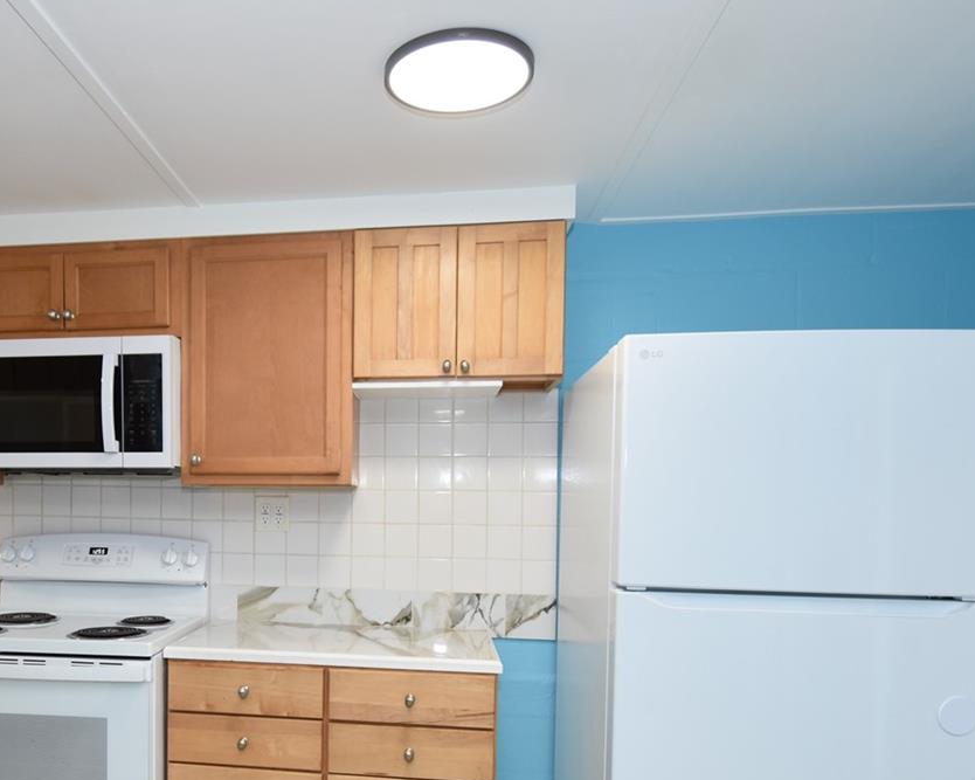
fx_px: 779
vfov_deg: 52.2
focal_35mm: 27
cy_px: 520
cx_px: 298
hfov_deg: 61.9
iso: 250
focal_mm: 10
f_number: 4
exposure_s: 1/60
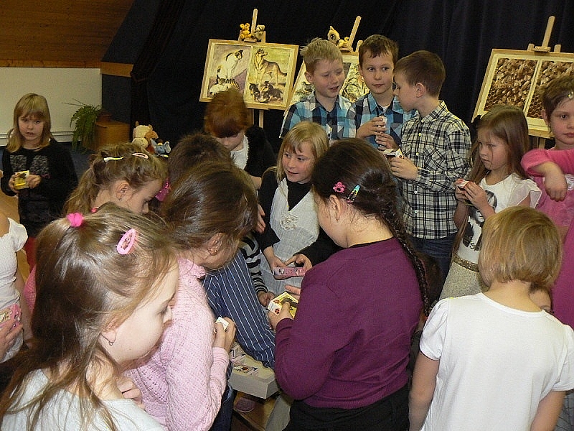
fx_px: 597
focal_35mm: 36
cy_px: 216
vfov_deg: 39.7
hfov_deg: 51.4
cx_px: 287
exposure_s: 1/30
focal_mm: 6
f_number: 2.8
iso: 200
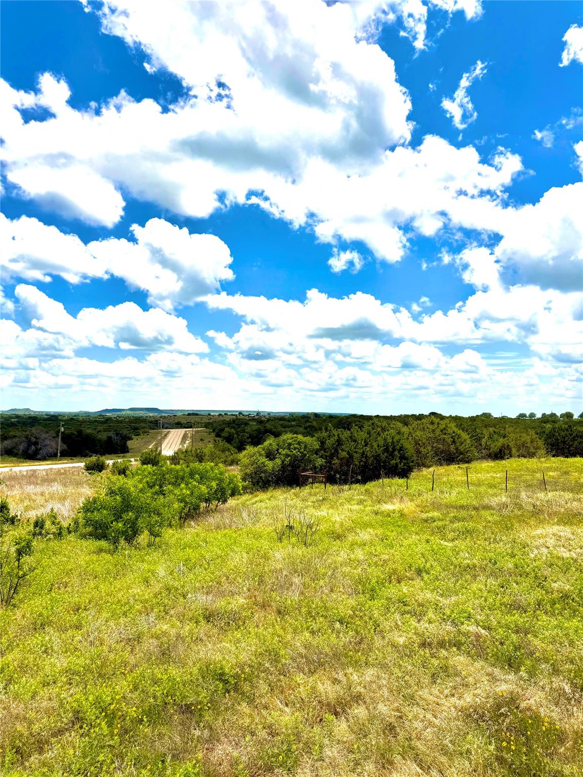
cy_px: 388
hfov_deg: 56.8
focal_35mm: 24
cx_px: 292
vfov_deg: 71.6
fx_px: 539
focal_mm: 6.76
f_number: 1.78
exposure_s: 1/11905
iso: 80
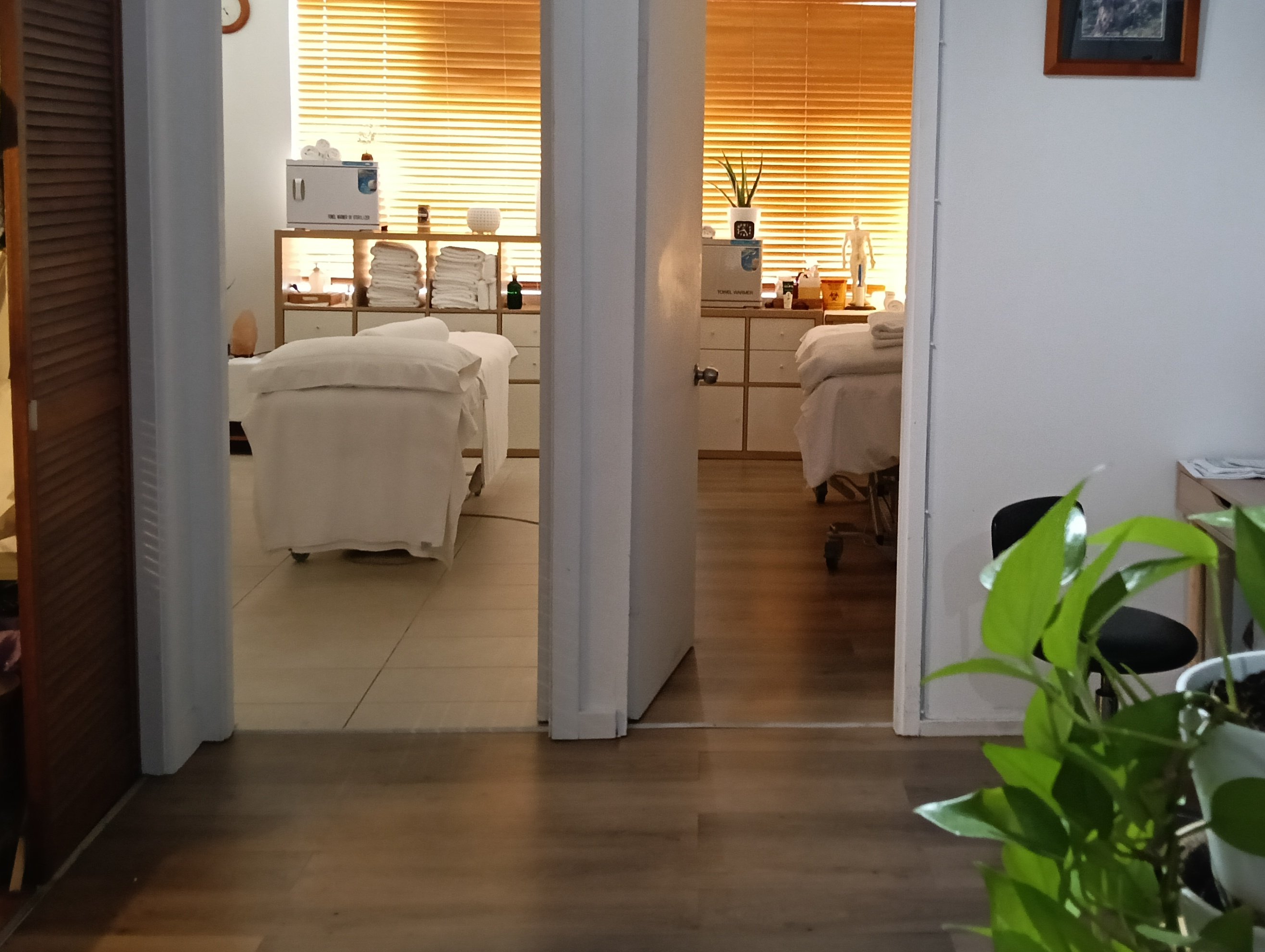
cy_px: 339
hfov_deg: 44.4
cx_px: 775
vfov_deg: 34.2
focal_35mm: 42
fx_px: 1537
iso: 1000
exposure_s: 1/25
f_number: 1.8
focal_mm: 3.98
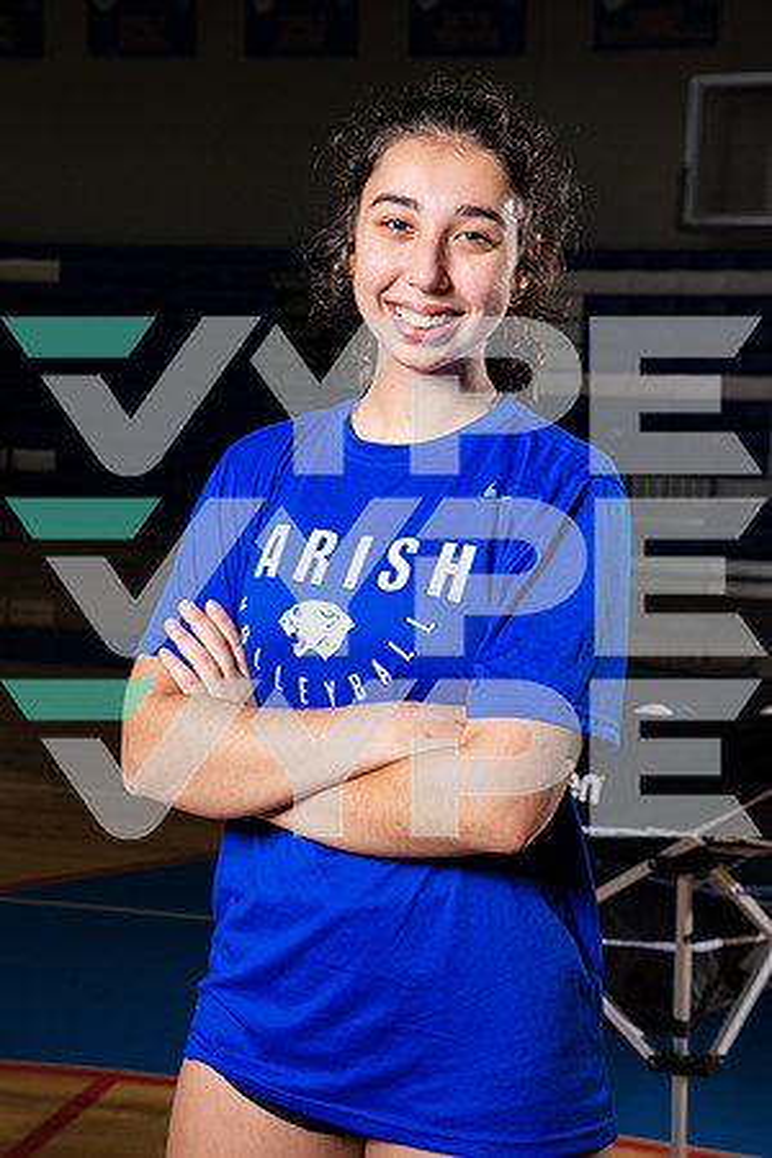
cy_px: 579
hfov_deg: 22.3
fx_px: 1962
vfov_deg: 32.9
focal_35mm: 61
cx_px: 386
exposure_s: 1/250
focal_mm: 61
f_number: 8
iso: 400
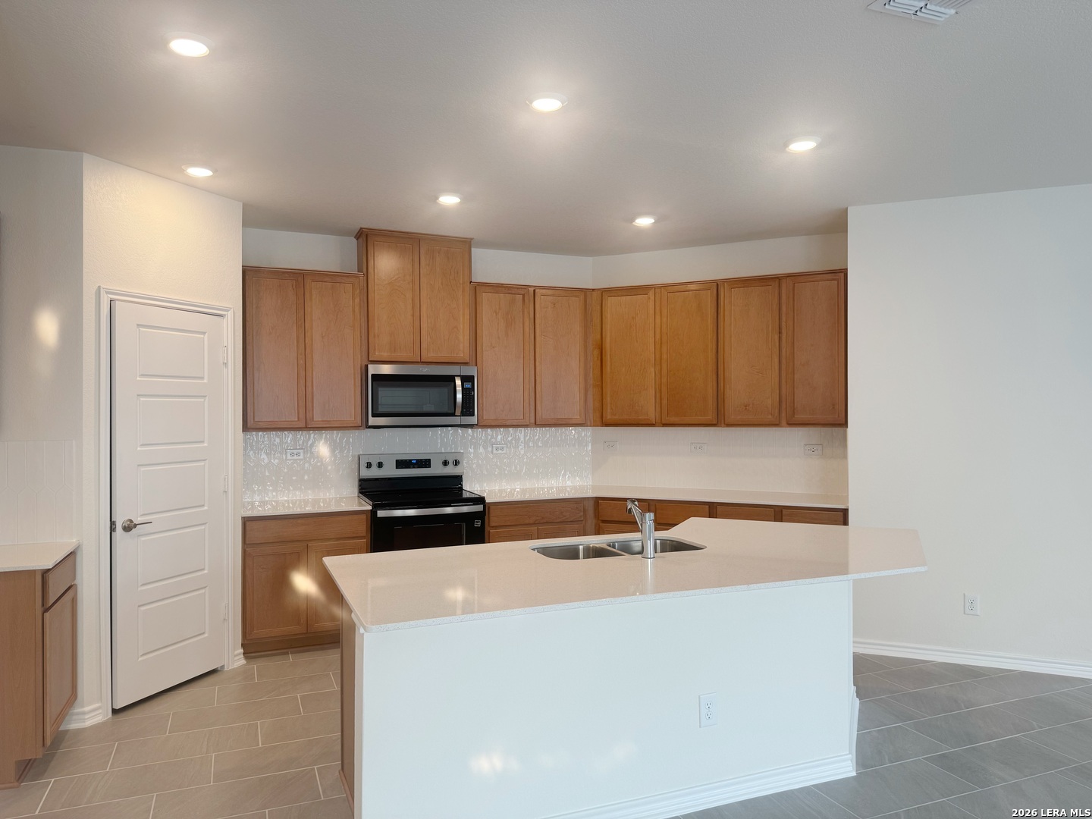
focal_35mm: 24
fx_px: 757
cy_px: 410
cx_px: 546
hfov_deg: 71.6
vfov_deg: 56.8
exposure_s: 1/120
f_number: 1.78
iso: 100
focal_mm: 6.76
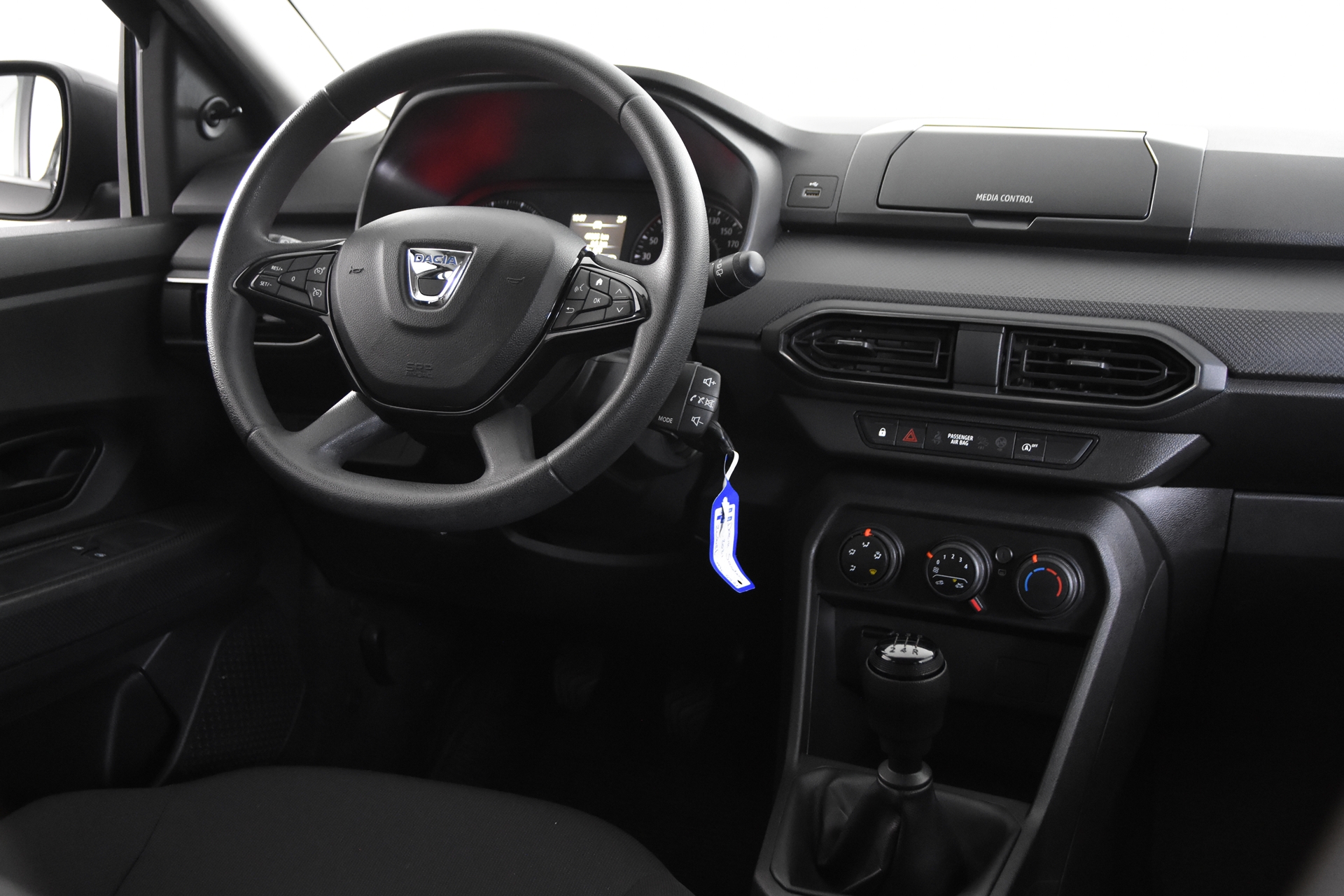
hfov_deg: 49.6
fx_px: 1456
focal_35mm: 39
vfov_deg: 34.2
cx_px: 672
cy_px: 448
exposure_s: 1/40
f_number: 3.2
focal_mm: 26
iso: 3600
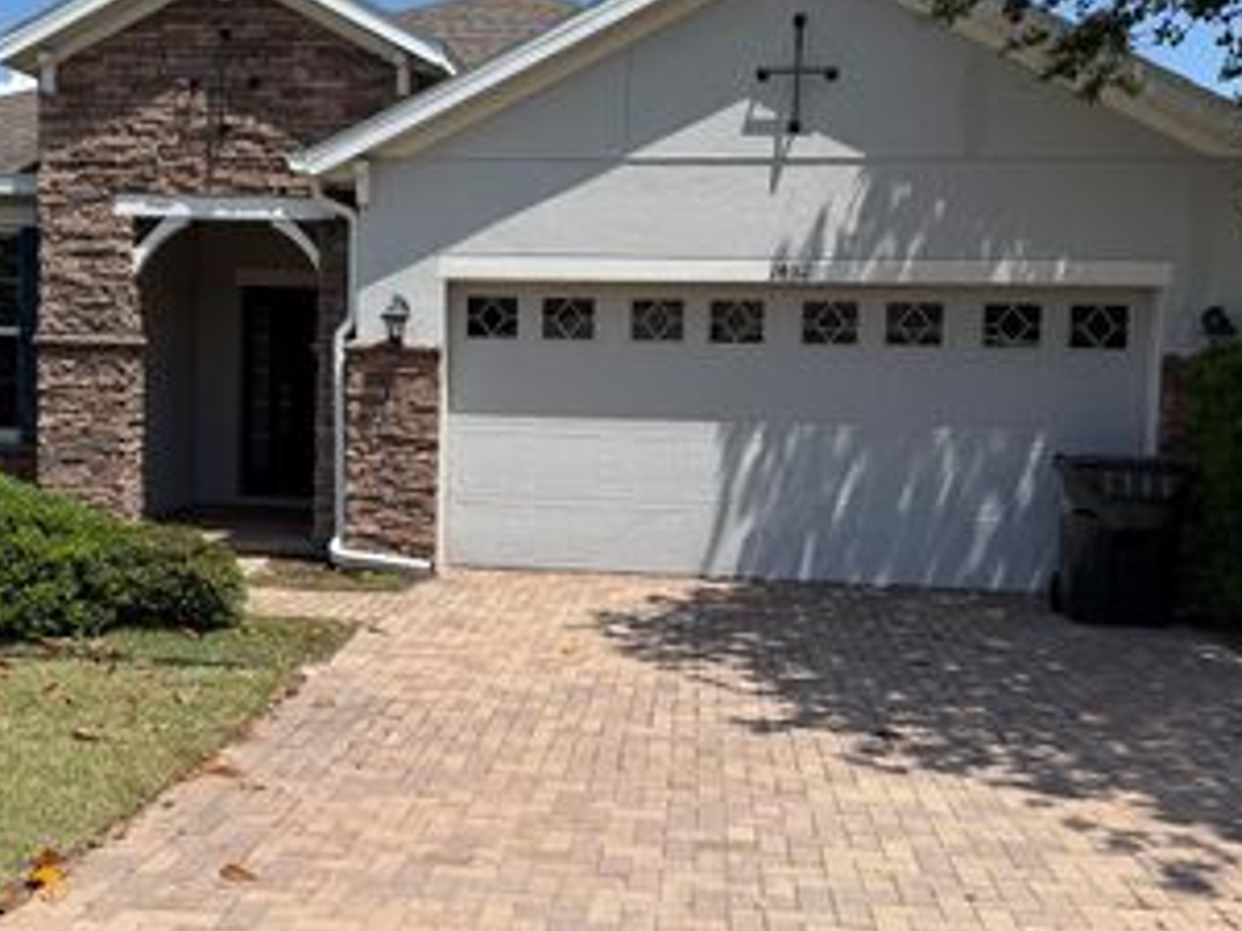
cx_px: 509
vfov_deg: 35.9
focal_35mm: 40
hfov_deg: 46.6
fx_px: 1435
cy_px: 420
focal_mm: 6.76
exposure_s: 1/5714
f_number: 1.78
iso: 80
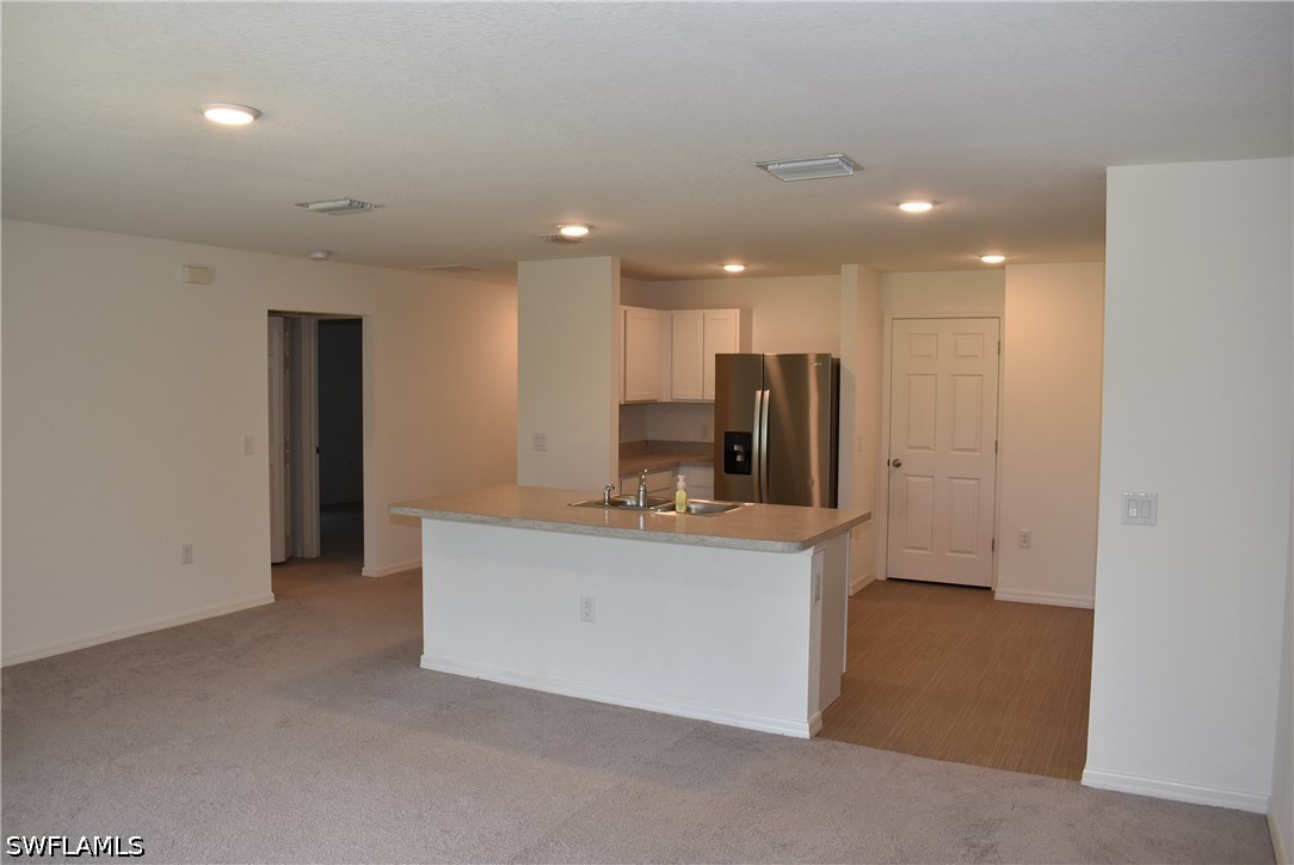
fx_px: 971
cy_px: 432
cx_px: 647
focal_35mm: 27
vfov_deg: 48.0
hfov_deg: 67.4
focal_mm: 18
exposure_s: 1/80
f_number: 5.6
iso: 400
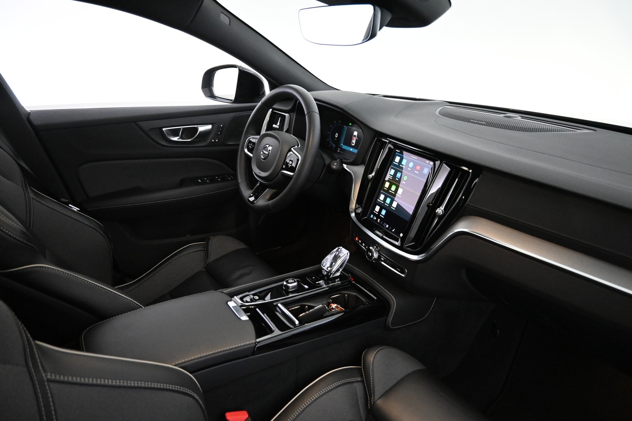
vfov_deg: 53.1
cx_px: 316
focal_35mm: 24
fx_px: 421
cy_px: 210
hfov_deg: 73.7
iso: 5000
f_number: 3.5
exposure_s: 1/60
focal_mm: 16
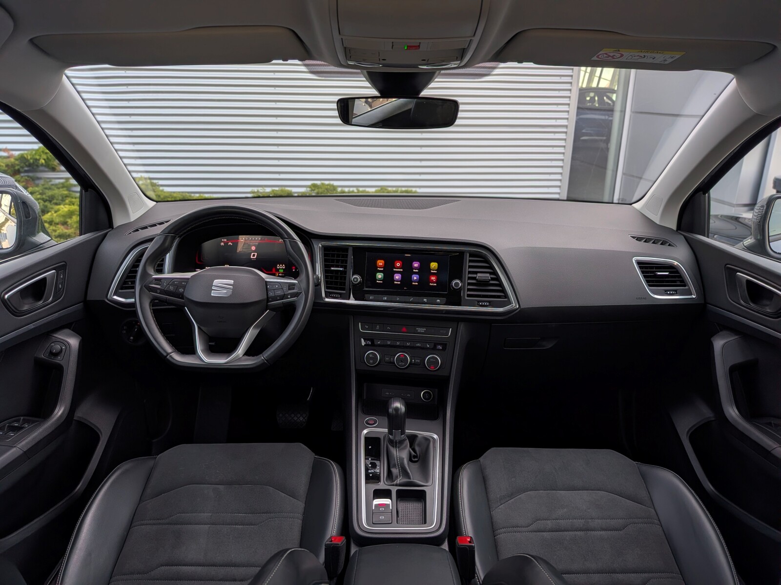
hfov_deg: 71.6
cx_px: 390
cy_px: 292
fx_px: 541
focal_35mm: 24
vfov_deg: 56.8
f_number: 1.7
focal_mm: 4.53
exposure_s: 1/268
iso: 30
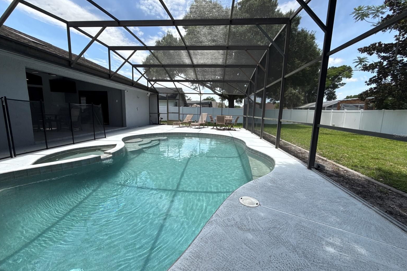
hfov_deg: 100.4
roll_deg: -1.3
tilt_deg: -8.3
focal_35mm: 15
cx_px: 208
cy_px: 135
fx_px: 170
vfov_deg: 77.3
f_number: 2.2
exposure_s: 1/799
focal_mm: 2.22
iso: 50
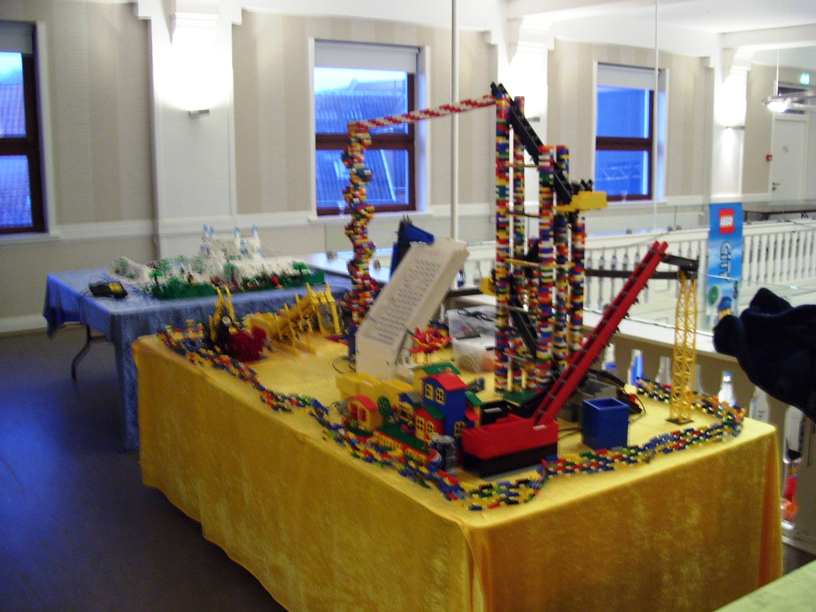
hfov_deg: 51.4
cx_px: 408
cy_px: 306
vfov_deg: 39.7
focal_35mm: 36
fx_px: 849
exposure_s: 1/8
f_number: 2.7
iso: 160
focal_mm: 6
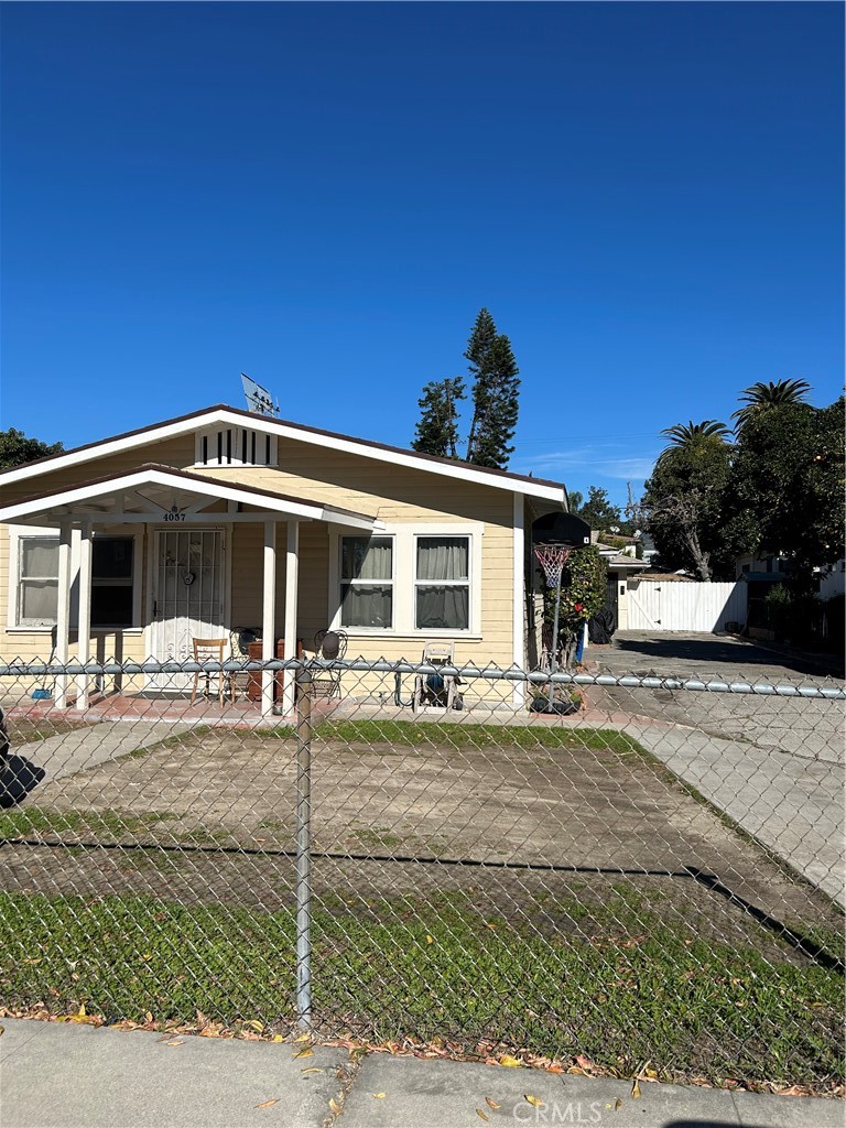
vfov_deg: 67.3
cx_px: 423
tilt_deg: +2.6
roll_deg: -1.5
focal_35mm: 26
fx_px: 847
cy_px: 564
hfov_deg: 53.1
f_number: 1.5
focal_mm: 5.7
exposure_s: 1/6579
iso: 50
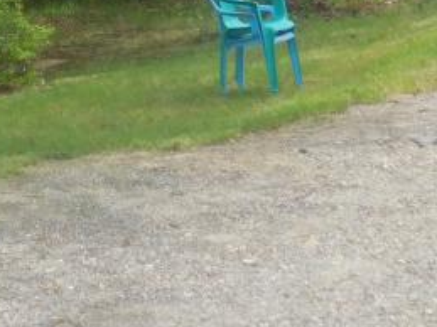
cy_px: -239
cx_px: -316
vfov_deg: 9.0
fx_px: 1994
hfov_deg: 11.7
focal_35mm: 158
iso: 125
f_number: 3.6
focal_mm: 7.1
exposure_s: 1/500
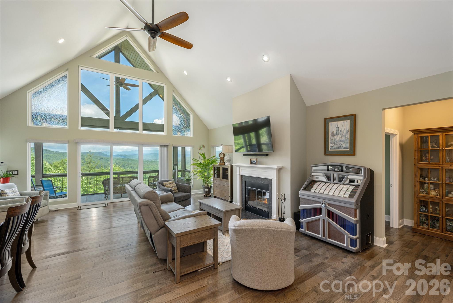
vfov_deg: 77.4
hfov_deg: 100.4
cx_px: 226
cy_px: 152
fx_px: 189
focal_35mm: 15
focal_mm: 15
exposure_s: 1/15
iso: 320
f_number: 7.1
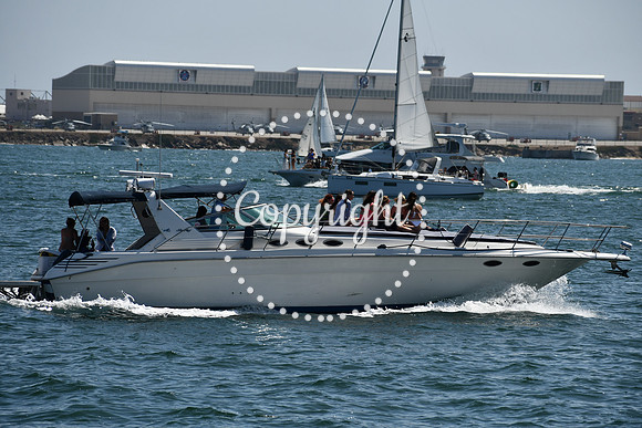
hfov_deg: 7.9
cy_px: 214
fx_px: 4673
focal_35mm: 262
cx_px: 321
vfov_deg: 5.2
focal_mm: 175
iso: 200
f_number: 7.1
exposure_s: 1/1600
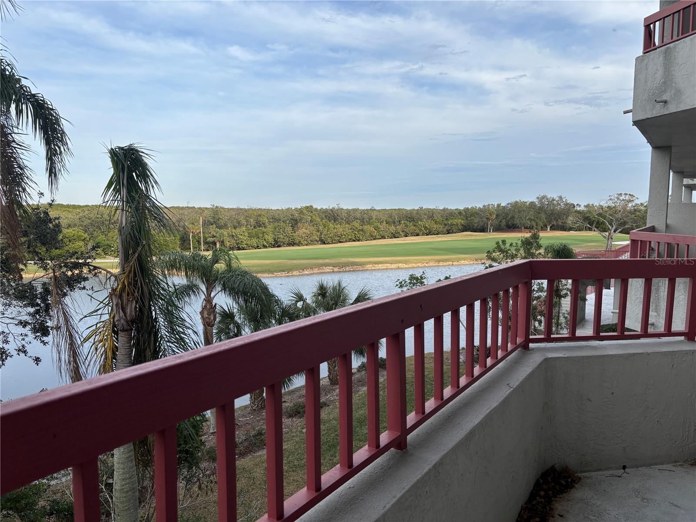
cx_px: 348
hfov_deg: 67.3
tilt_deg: -5.6
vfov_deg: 53.1
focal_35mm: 26
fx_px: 523
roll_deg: -0.3
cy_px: 261
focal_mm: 5.96
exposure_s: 1/1751
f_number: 1.6
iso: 50
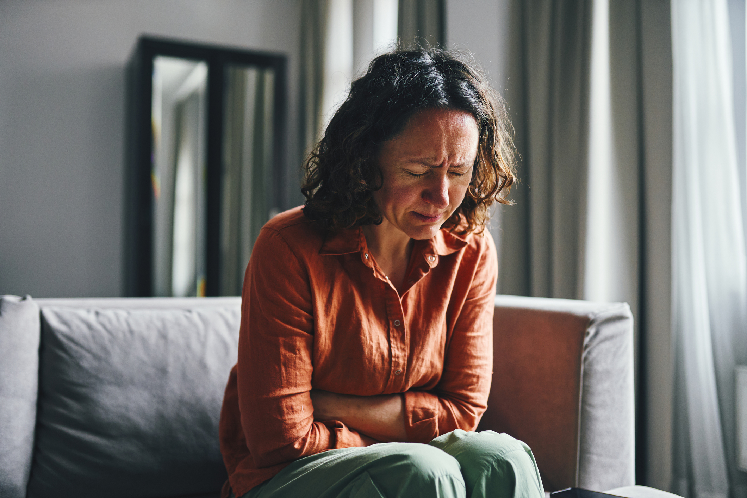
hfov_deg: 54.4
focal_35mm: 35
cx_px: 374
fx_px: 726
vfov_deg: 37.9
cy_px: 249
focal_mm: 35
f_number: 1.8
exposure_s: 1/160
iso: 500
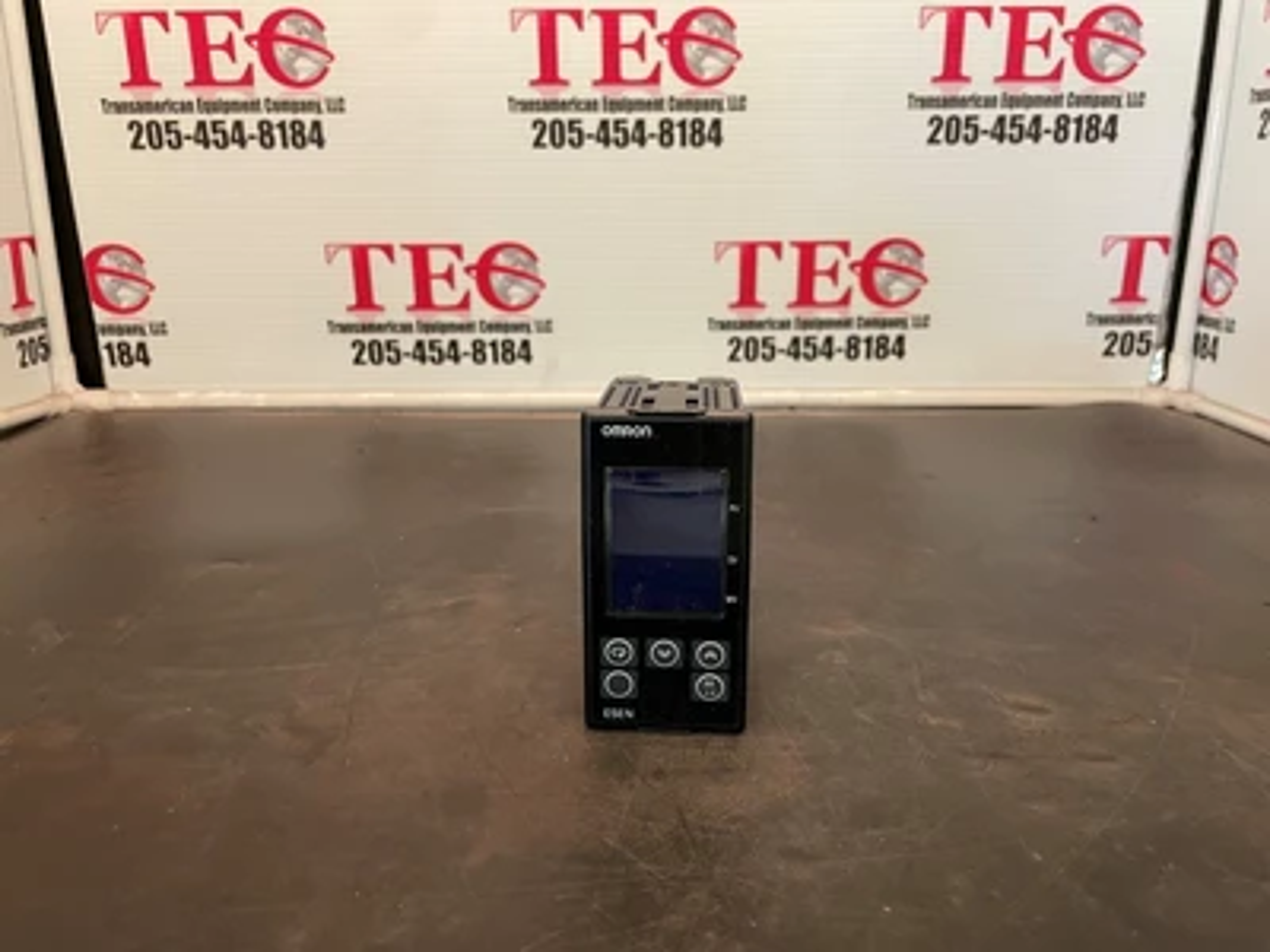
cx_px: 635
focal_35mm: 26
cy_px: 476
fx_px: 954
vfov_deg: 53.1
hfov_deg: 67.3
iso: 200
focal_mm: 4.2
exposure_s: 1/59
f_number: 1.6
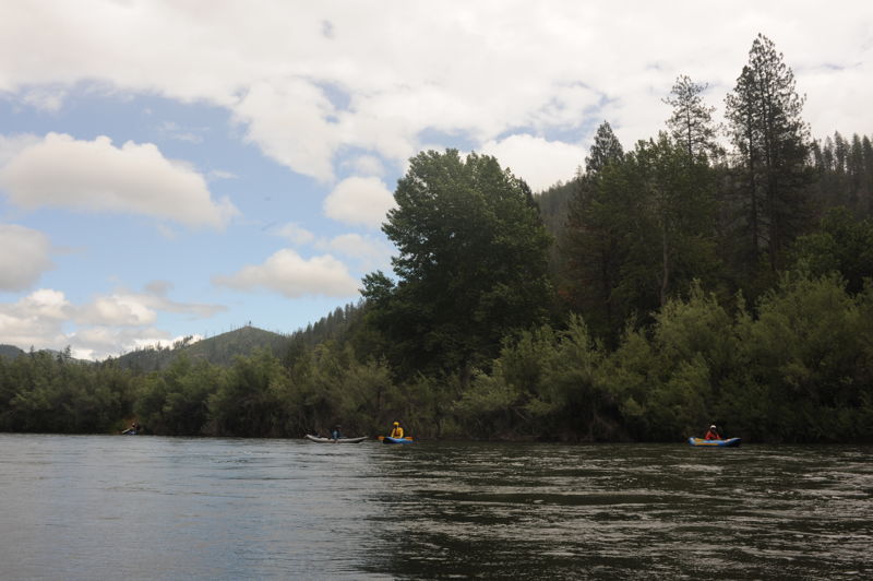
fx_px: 848
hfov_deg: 54.5
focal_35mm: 35
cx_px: 436
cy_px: 290
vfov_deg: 37.8
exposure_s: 1/100
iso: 200
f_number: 16
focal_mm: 35
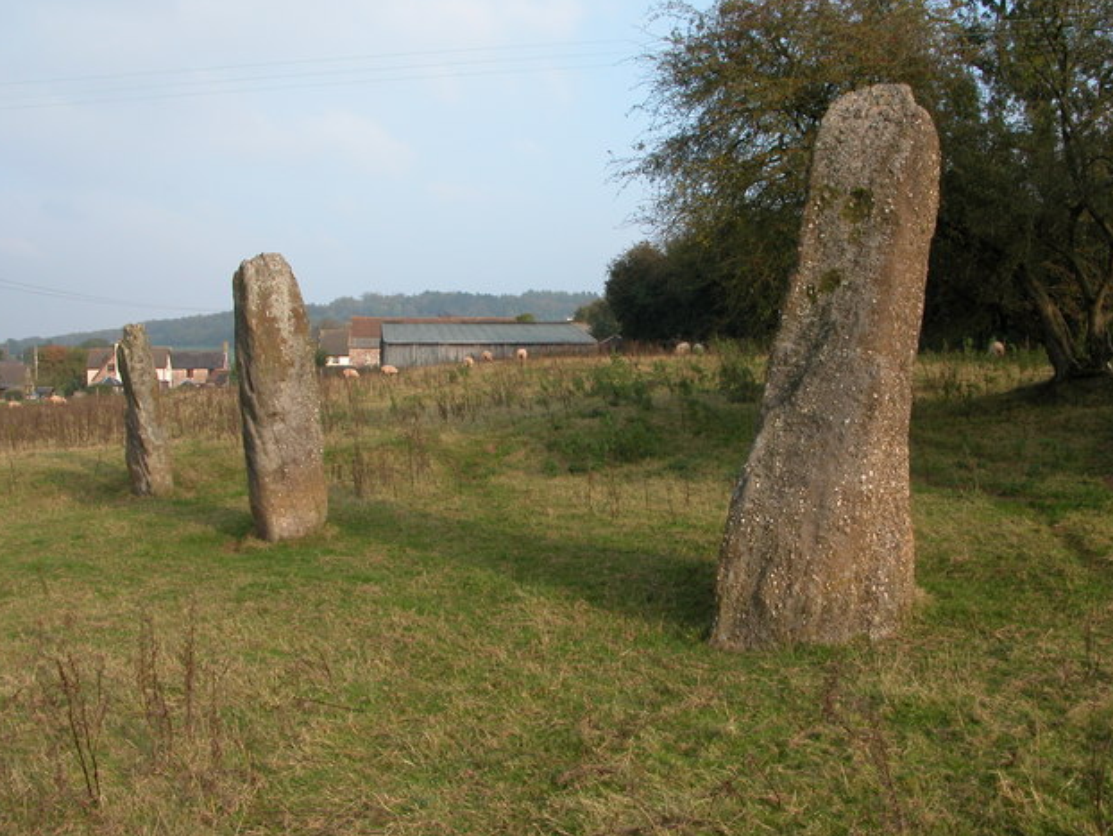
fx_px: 1158
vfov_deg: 39.7
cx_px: 553
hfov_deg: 51.3
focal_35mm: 36
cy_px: 410
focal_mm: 8.9
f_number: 5
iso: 100
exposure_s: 1/212
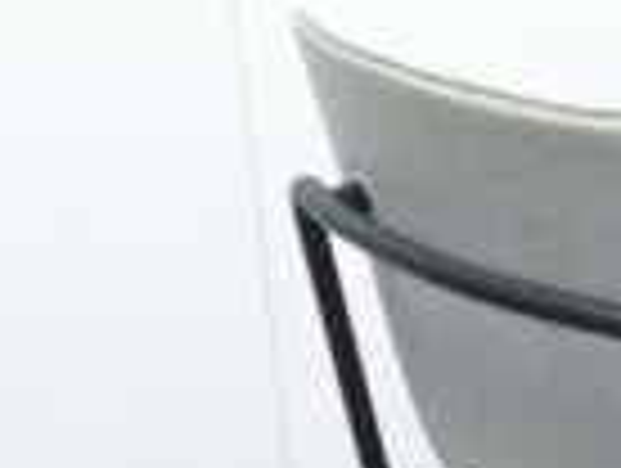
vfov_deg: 8.4
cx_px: 882
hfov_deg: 10.9
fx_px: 3163
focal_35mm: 176
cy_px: 495
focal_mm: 6.9
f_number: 3.9
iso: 800
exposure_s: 1/30
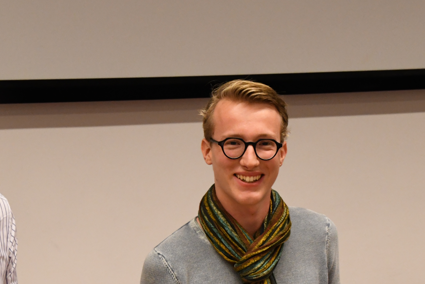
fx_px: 1145
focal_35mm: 97
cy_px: 248
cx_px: 143
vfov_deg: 14.0
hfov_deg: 21.0
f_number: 5.6
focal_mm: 32
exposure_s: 1/50
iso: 2500
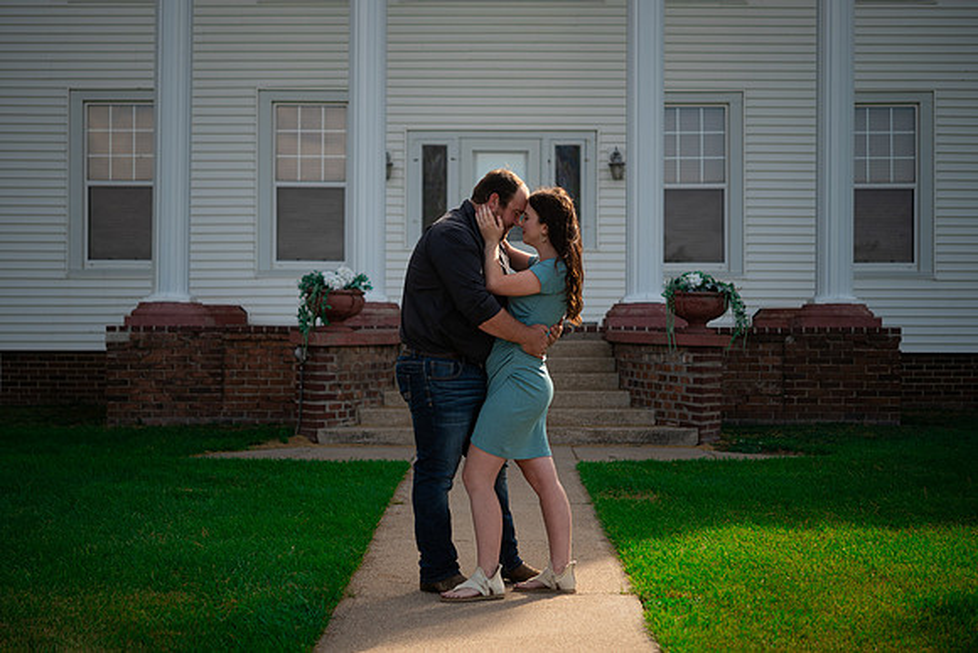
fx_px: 1726
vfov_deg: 21.4
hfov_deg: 31.6
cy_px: 326
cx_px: 489
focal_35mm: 64
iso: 100
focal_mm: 60
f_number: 2.8
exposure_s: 1/800
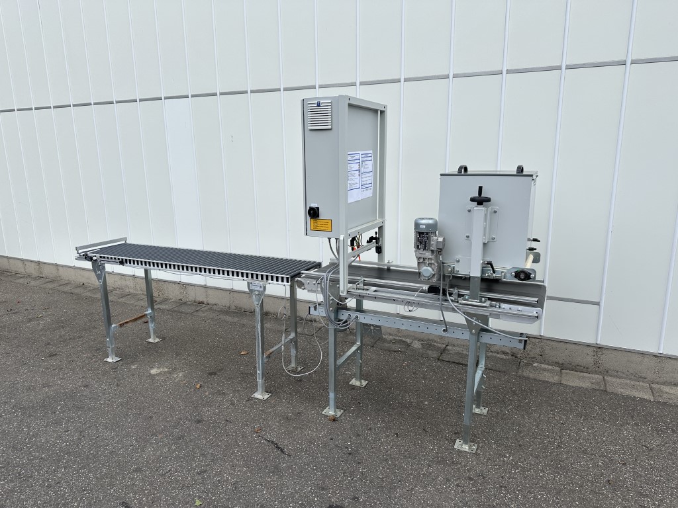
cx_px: 339
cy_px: 254
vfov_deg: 56.8
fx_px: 470
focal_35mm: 24
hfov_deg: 71.6
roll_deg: +0.9
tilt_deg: -11.5
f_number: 1.78
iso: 80
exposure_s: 1/2732
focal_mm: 6.86
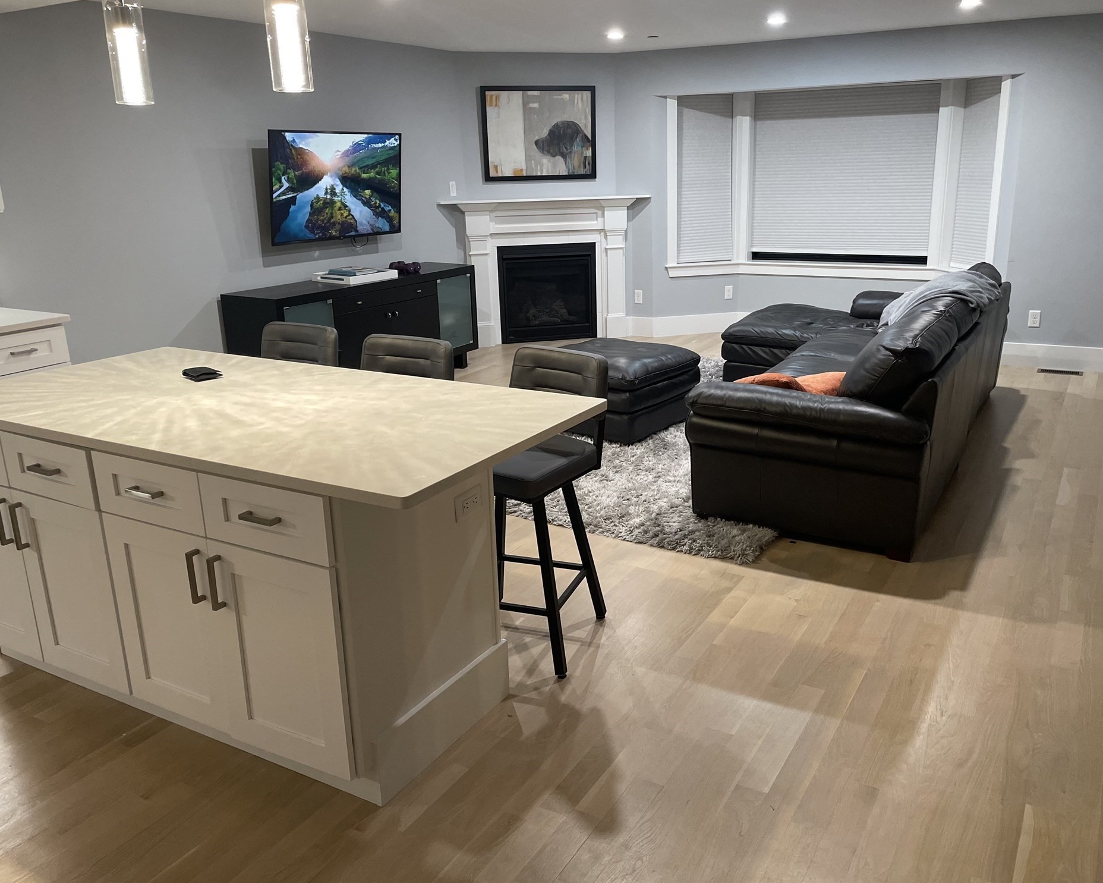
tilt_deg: -16.2
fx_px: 914
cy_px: 436
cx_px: 593
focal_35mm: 28
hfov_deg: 62.1
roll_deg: +1.8
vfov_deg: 51.5
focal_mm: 4.2
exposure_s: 1/60
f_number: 1.6
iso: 200
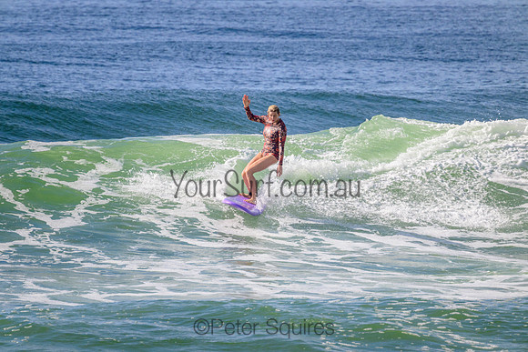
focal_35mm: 800
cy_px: 176
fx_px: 11736
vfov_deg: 1.7
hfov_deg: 2.6
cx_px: 264
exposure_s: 1/2000
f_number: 11
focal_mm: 800
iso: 720
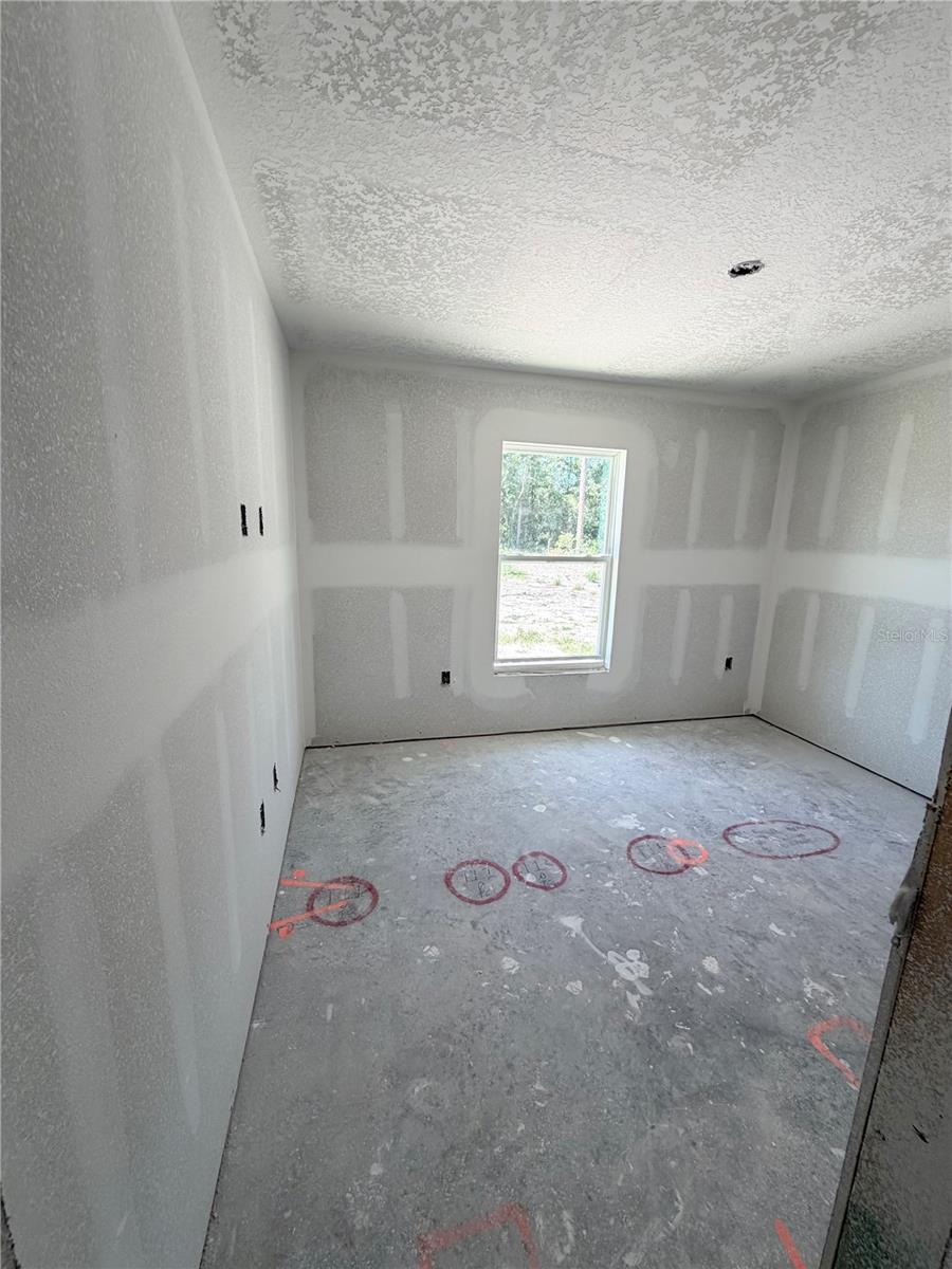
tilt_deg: -11.5
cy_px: 634
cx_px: 476
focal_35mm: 14
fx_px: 513
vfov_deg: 102.1
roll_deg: -1.4
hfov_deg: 85.7
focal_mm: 2.22
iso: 80
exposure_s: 1/121
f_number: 2.2
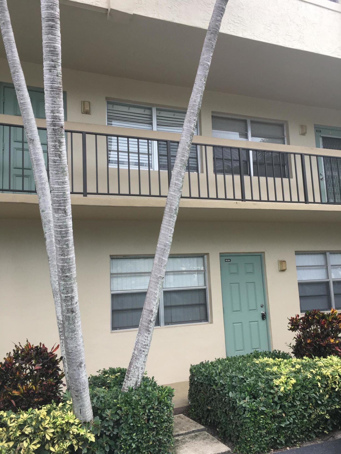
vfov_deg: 61.7
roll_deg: +3.0
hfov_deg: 48.2
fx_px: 381
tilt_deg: +7.9
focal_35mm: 29
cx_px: 170
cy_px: 227
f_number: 2.2
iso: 40
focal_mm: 4.15
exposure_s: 1/120
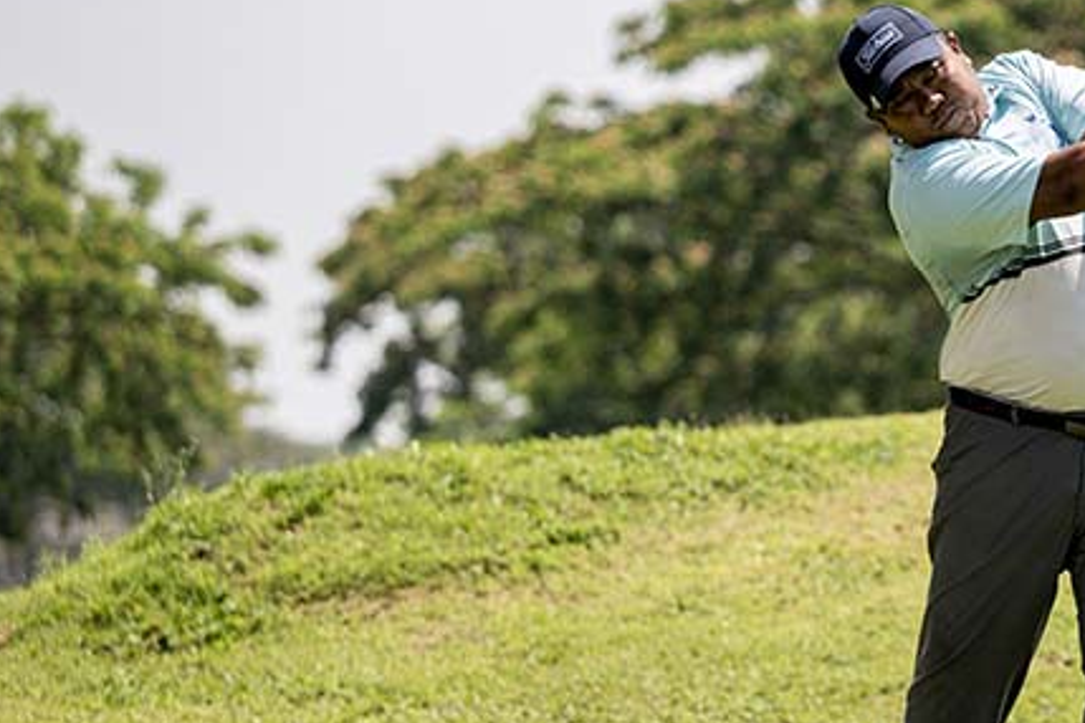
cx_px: 1113
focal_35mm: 280
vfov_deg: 4.9
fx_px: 8438
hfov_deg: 7.3
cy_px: 372
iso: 320
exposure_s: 1/3200
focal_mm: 125
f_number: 3.2
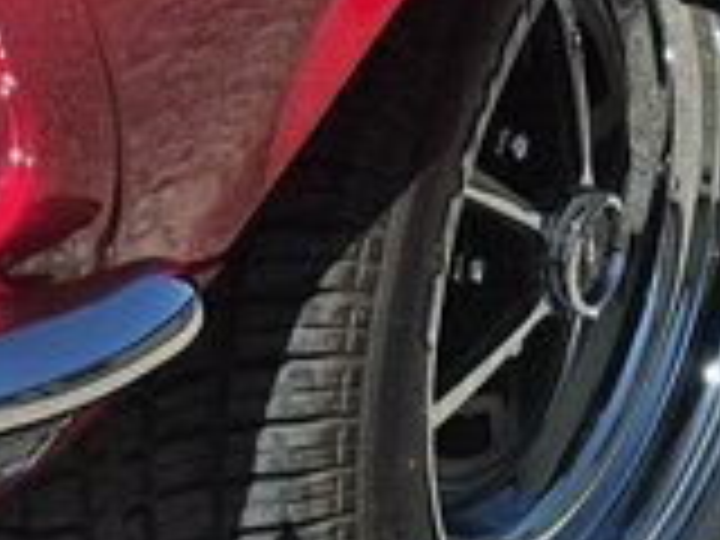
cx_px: -130
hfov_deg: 11.2
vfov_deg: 8.2
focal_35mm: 173
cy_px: -547
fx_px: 3598
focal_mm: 5.4
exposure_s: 1/2500
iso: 25
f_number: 1.8
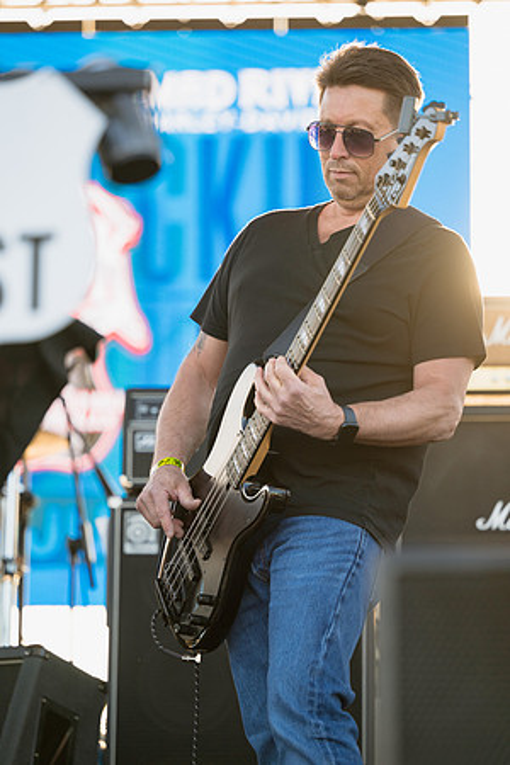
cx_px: 255
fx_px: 2762
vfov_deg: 15.8
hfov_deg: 10.5
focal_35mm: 130
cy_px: 382
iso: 400
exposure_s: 1/800
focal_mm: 130
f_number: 2.8
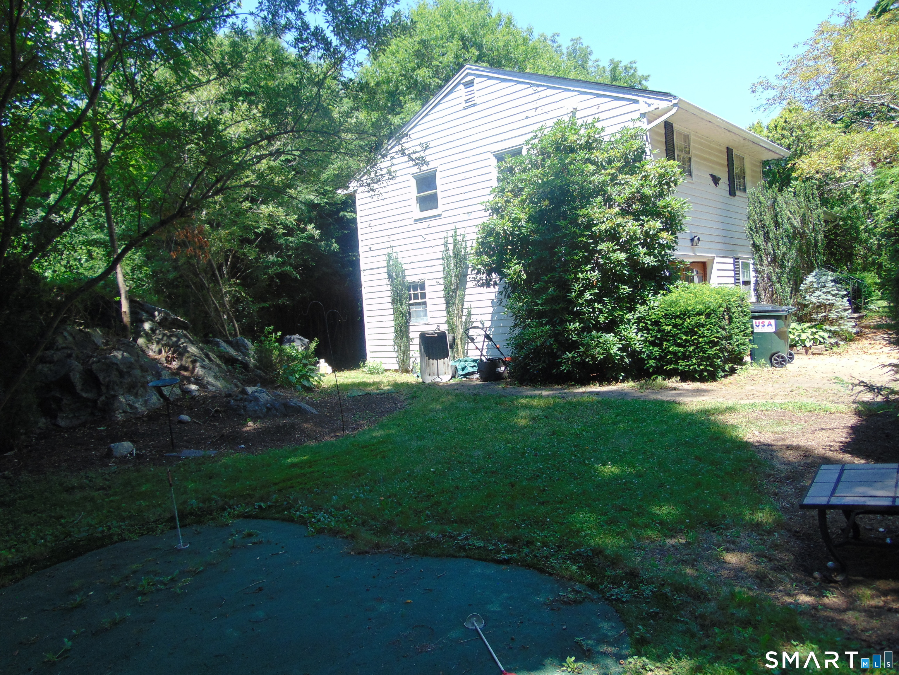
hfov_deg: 69.4
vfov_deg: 54.9
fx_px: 649
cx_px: 450
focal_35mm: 25
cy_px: 338
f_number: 3
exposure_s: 1/125
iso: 80
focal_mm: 4.5
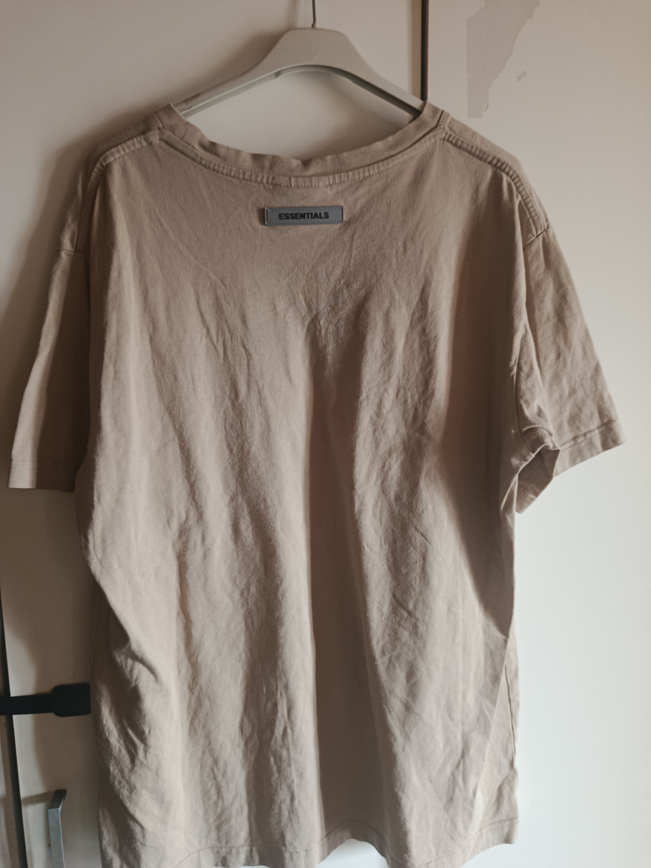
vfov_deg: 71.6
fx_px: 602
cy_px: 434
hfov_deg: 56.8
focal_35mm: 24
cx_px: 326
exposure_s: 1/30
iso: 1356
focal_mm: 5.24
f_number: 1.7
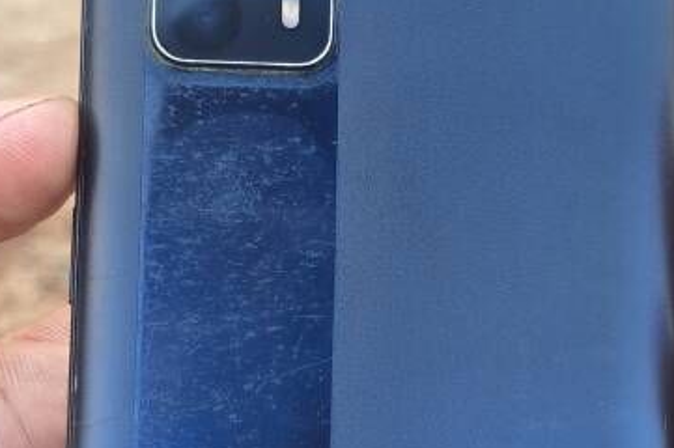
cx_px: 375
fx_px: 1403
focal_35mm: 75
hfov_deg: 27.0
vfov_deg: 18.1
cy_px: 228
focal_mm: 4.84
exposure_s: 1/116
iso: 80
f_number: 1.8
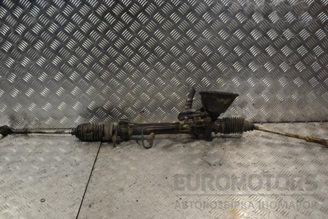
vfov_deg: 34.2
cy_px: 110
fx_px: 355
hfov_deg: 49.6
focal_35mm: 39
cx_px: 164
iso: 360
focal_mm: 26
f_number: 5.6
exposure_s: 1/125
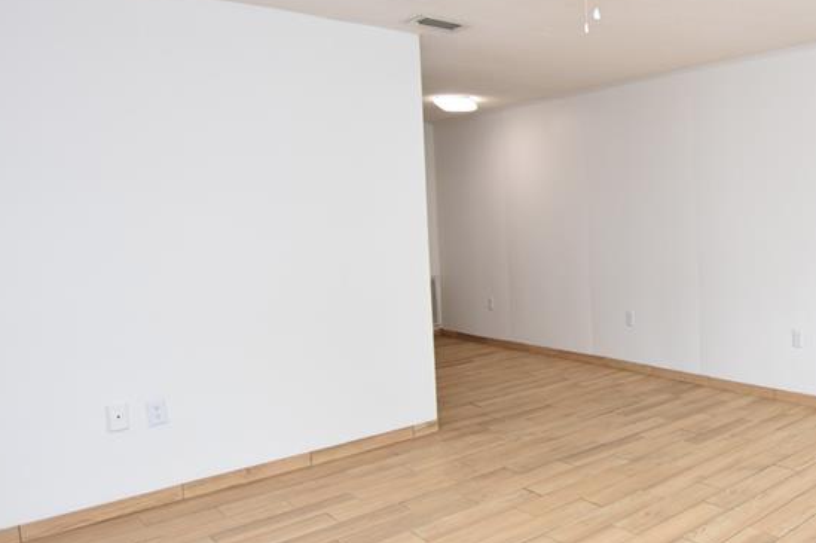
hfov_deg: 59.5
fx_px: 634
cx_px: 672
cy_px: 271
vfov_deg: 46.3
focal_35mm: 28
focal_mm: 10
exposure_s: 1/60
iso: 250
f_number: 4
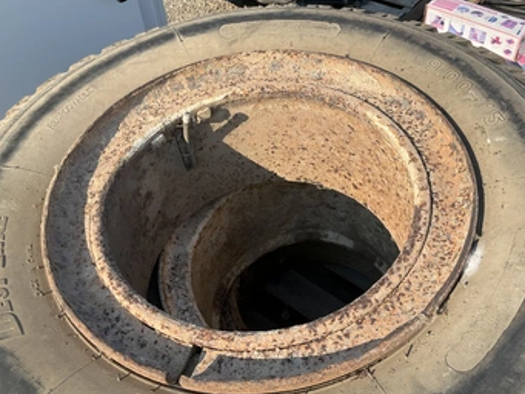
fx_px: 516
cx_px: 293
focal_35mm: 34
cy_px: 188
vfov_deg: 41.8
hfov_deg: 53.8
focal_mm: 3
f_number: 1.8
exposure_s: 1/978
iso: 25
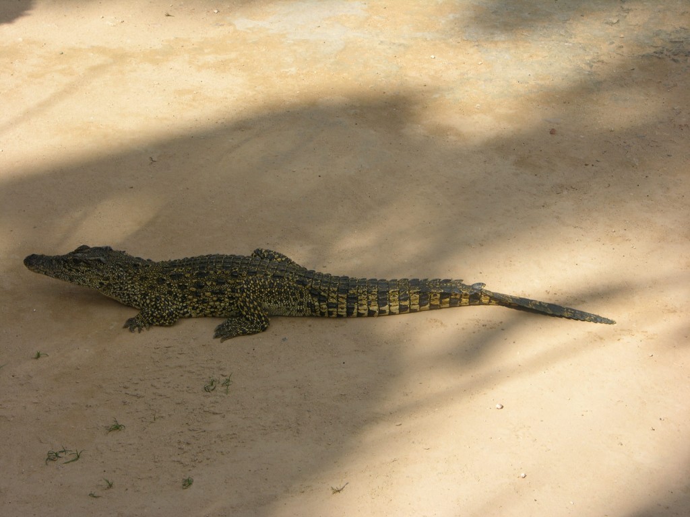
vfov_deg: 16.8
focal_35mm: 88
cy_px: 258
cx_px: 345
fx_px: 1754
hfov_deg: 22.3
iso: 50
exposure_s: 1/298
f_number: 5.6
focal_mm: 22.3
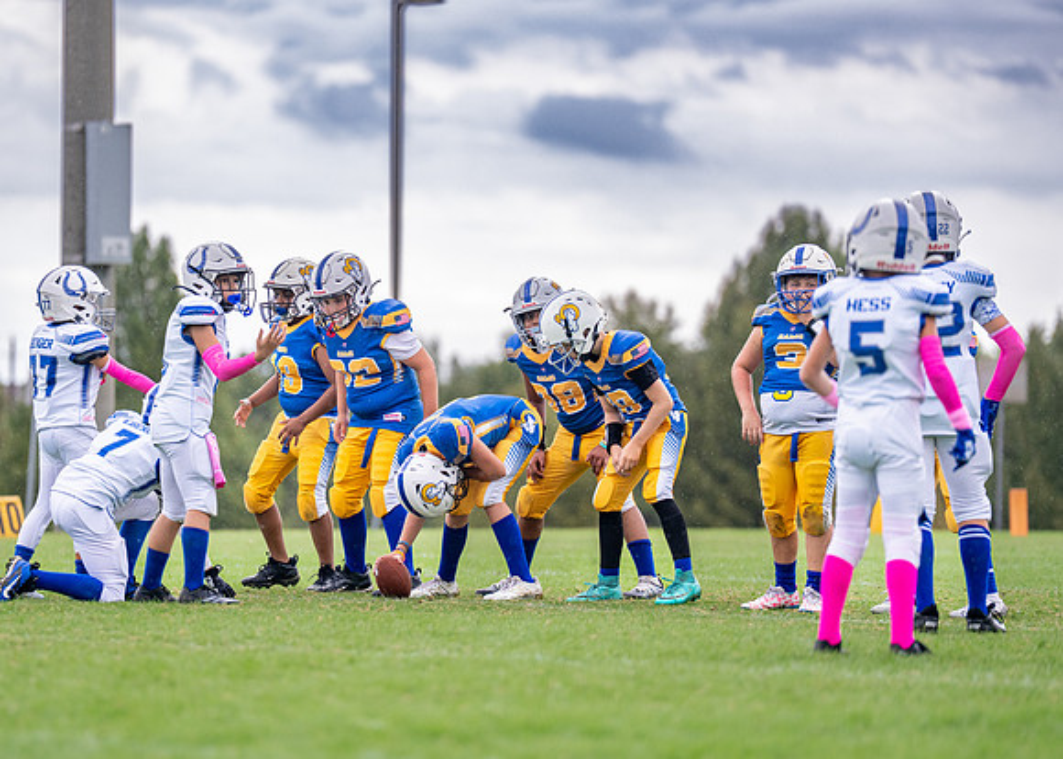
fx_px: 7690
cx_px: 471
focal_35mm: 255
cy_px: 388
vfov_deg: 5.6
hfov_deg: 7.9
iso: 400
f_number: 2.8
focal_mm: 200
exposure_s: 1/1600
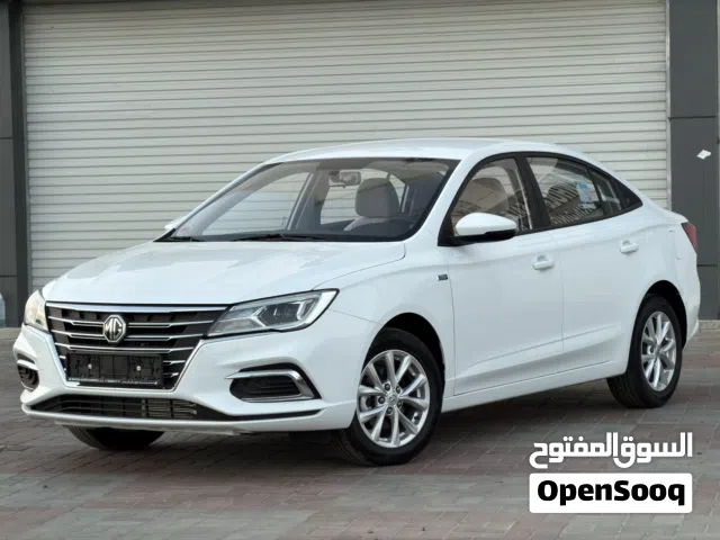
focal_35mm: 100
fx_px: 2080
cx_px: 360
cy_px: 270
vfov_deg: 14.8
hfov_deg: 19.6
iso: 250
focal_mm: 16.89
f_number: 2.8
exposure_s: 1/121
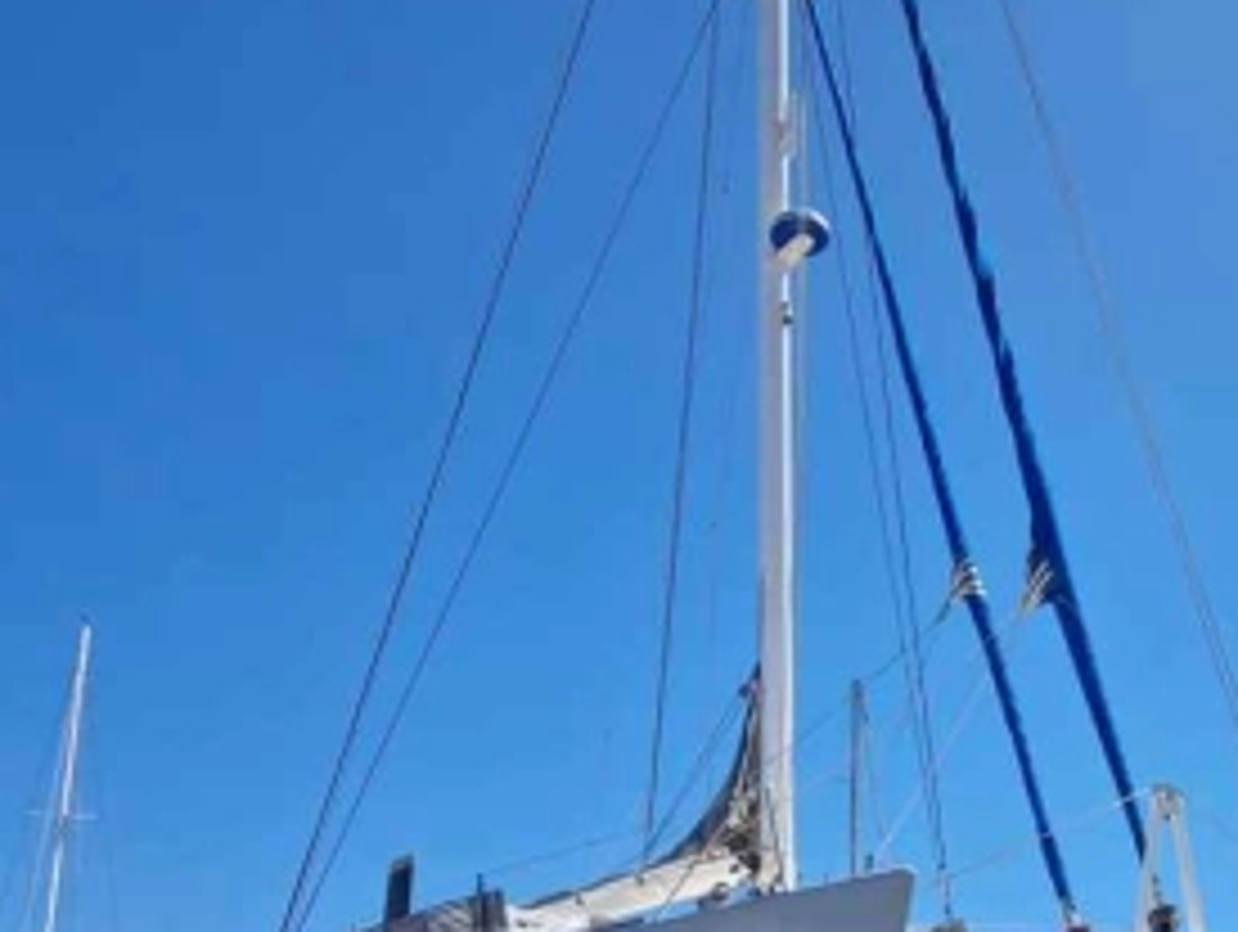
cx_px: 923
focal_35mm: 46
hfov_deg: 40.1
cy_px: 853
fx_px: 1647
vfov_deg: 30.1
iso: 50
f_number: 1.8
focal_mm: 5.4
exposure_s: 1/2104
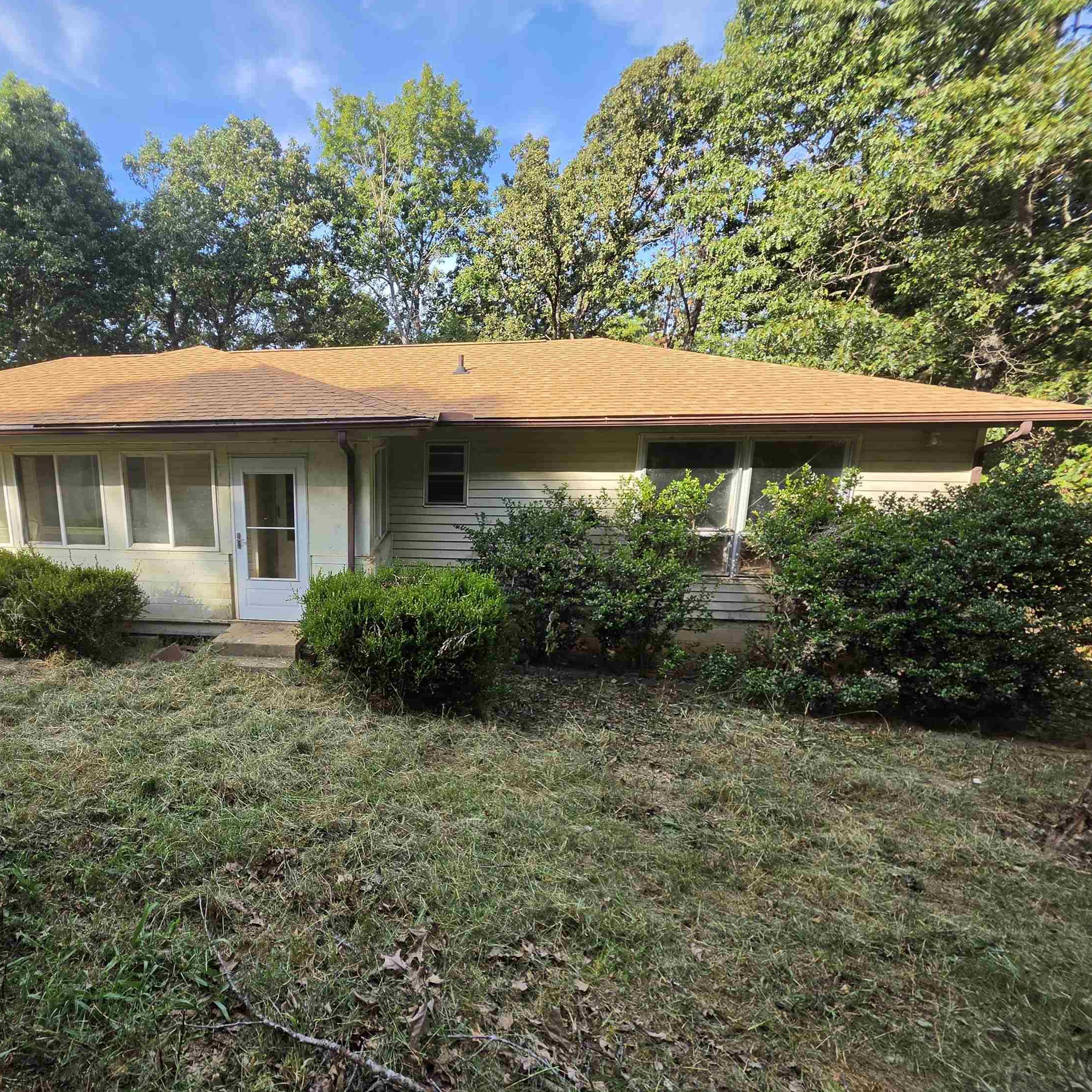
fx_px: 571
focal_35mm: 16
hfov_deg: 84.1
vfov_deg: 87.4
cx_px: 354
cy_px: 566
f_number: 1.9
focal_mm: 2.2
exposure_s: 1/705
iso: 32
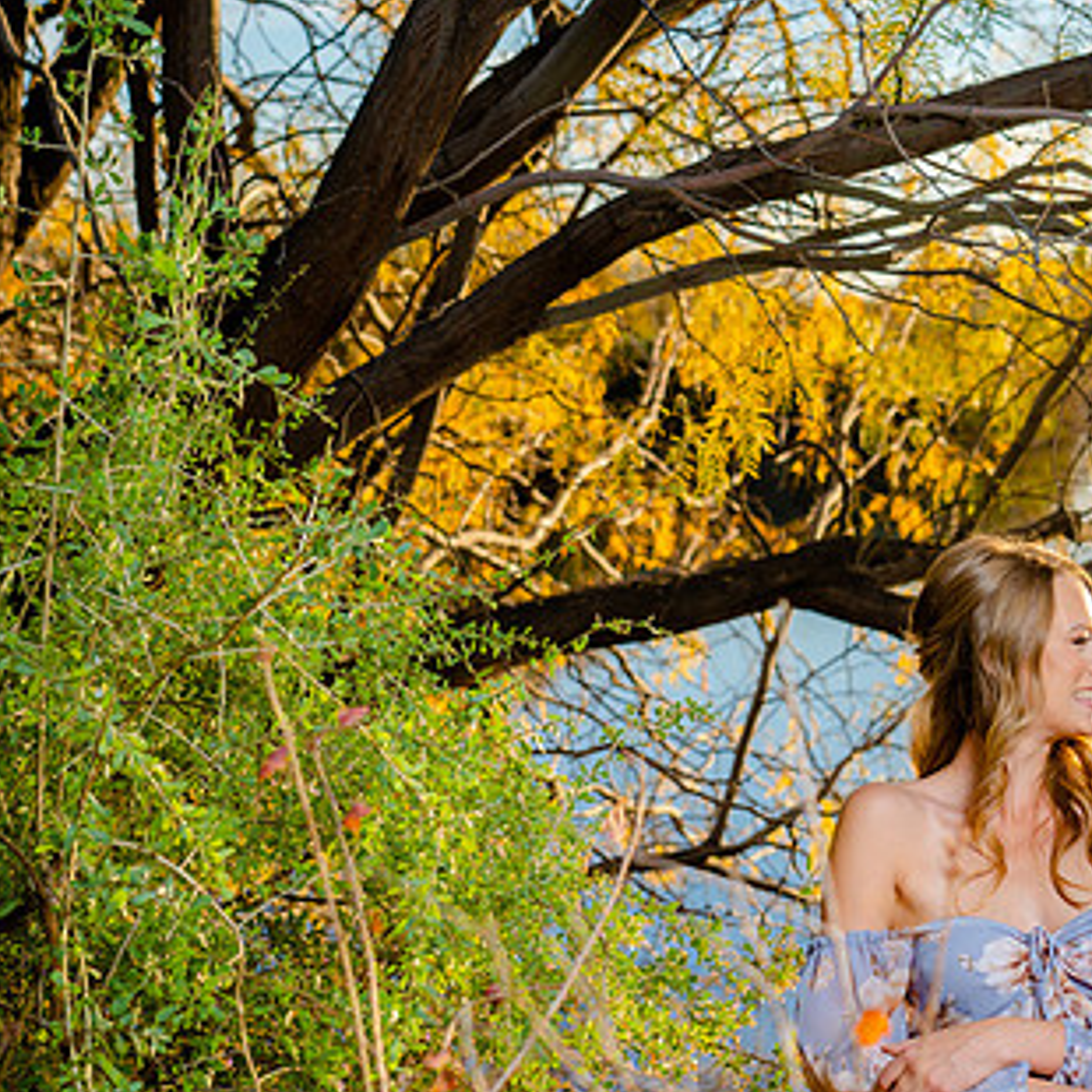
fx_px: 2784
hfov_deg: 22.0
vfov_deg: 22.2
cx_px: 817
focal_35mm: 78
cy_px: 594
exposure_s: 1/250
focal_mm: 49
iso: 50
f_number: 4
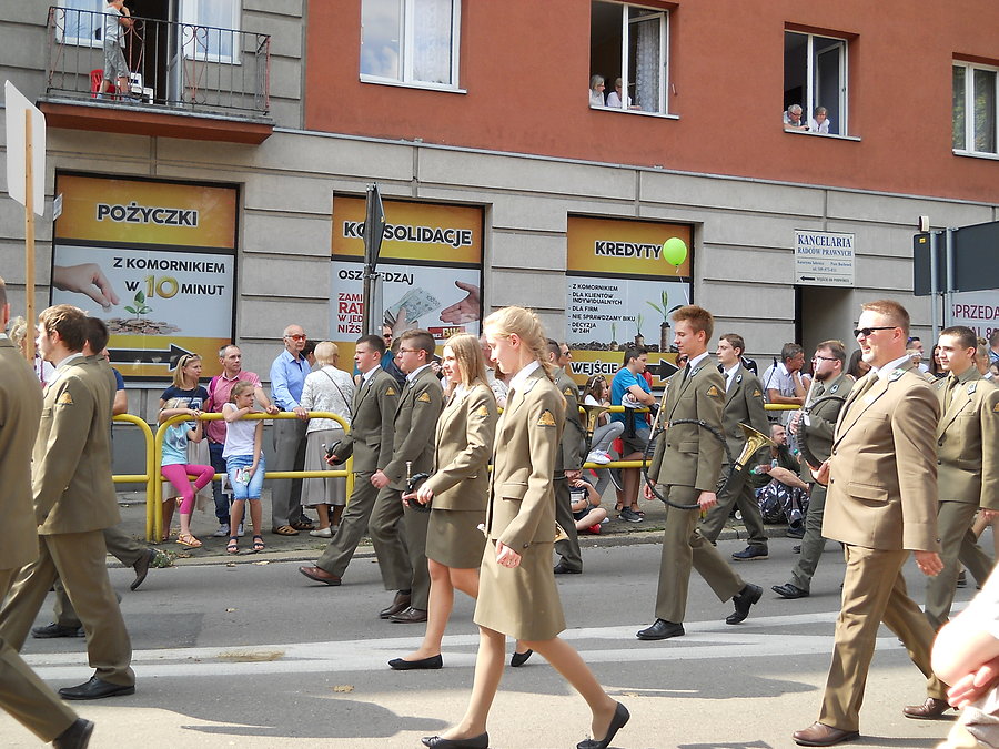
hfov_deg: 45.8
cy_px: 374
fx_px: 1183
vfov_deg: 35.1
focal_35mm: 41
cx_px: 500
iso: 80
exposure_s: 1/250
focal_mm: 6.72
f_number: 3.1
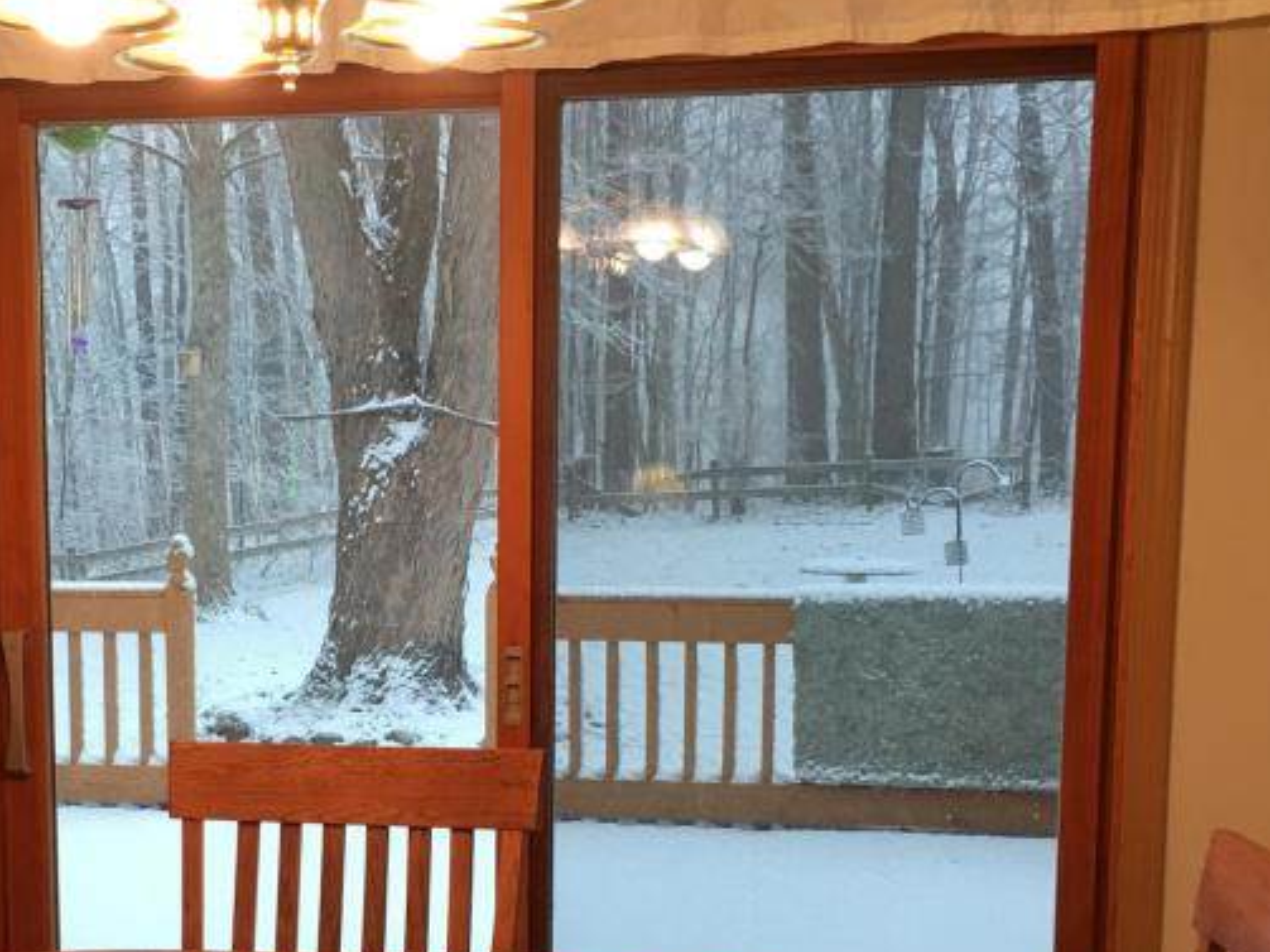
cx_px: 379
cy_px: 783
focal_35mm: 59
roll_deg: -1.0
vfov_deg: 24.4
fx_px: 2164
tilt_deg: -5.5
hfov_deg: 32.3
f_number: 2.2
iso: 25
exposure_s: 1/15
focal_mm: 4.15
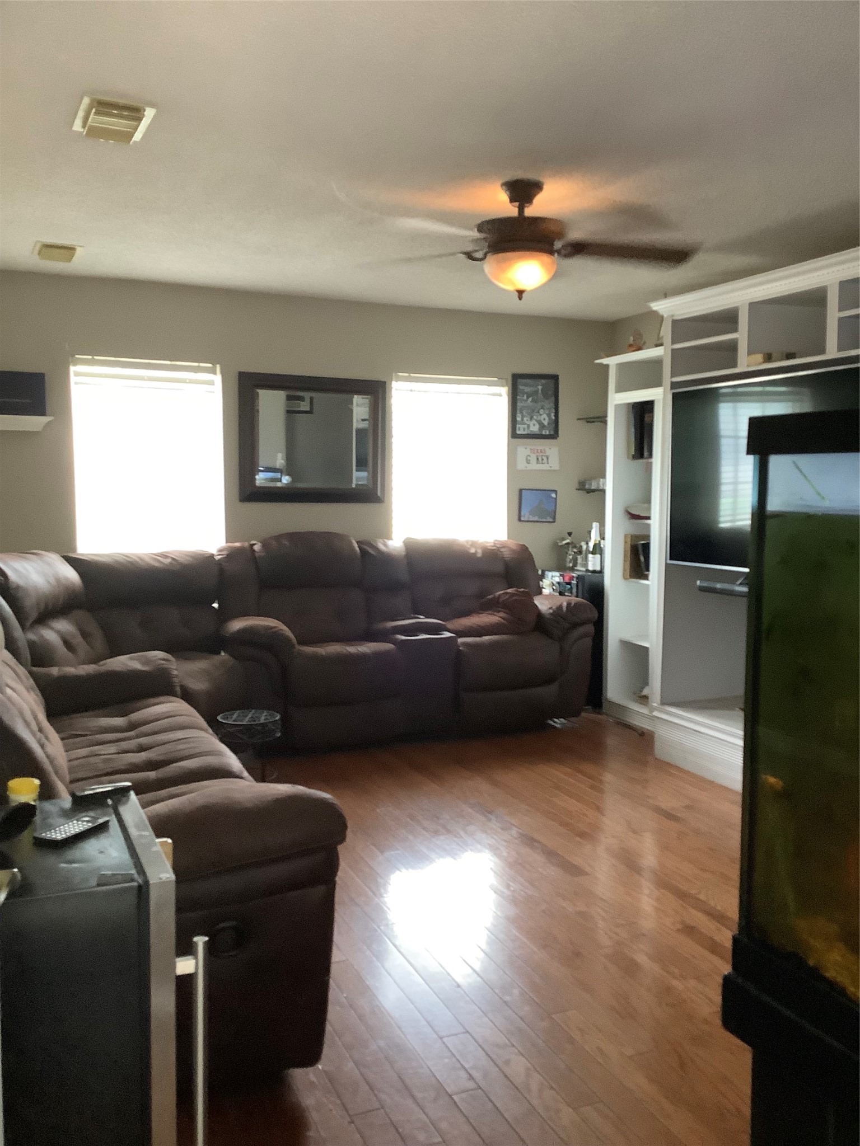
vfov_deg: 58.4
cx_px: 430
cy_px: 573
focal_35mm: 31
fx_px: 1027
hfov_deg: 45.4
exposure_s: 1/40
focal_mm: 3.3
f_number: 2.4
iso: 320
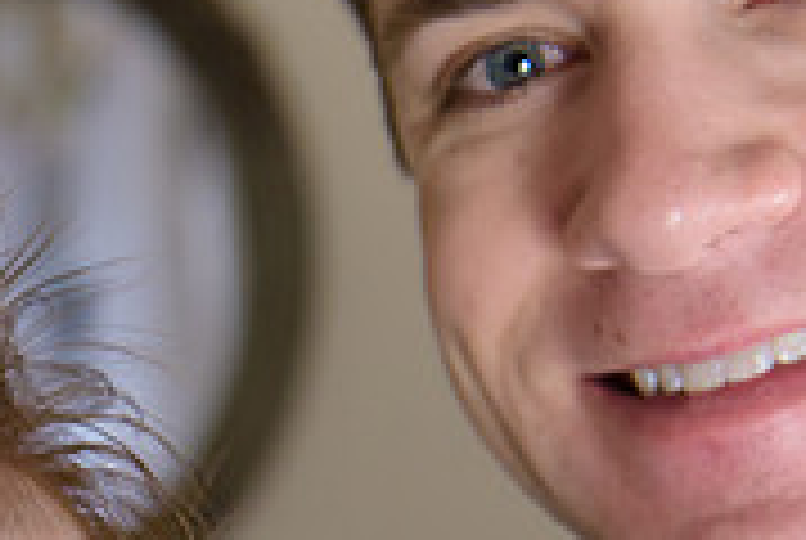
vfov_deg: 9.8
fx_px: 3050
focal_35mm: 136
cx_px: -189
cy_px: 839
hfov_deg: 14.5
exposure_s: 1/125
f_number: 3.2
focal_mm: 42
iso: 1600
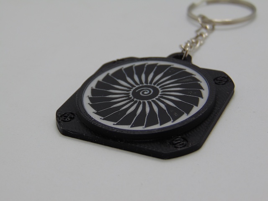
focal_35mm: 71
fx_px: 550
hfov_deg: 27.4
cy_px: 100
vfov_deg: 20.7
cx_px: 134
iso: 80
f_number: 3.7
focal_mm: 12.8
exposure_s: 1/80
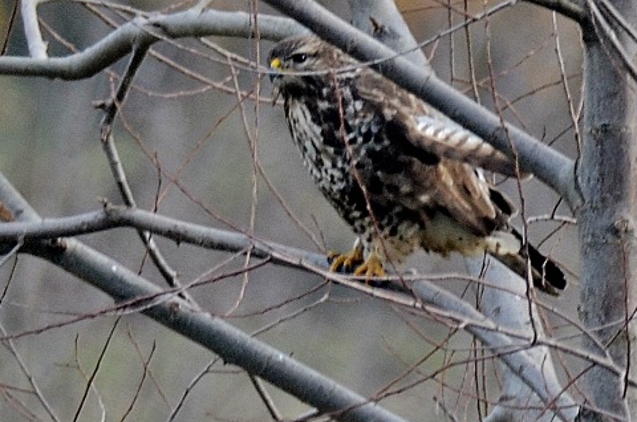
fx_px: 20855
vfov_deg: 1.2
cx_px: 196
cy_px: 47
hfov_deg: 1.7
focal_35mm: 1181
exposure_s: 1/250
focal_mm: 420
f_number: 5.6
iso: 250
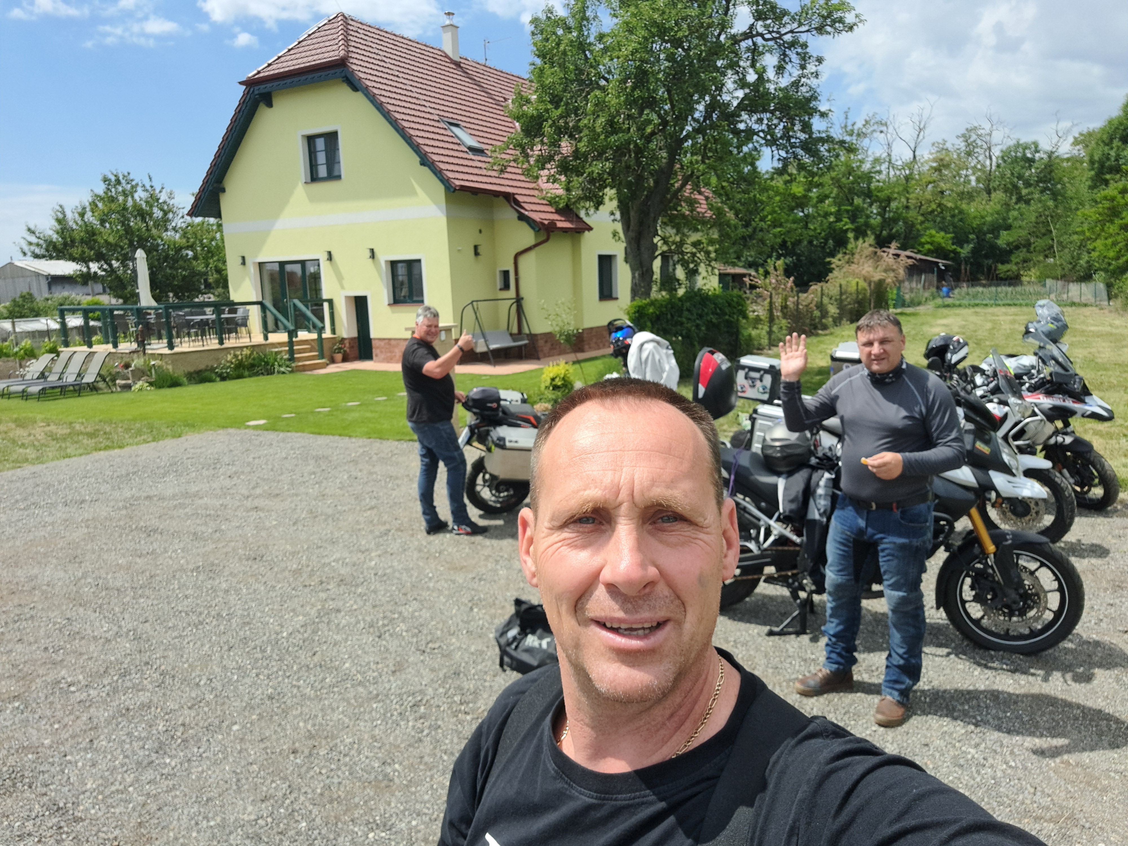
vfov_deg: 54.9
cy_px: 423
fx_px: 815
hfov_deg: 69.4
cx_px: 564
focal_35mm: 25
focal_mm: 3.72
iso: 50
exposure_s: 1/907
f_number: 2.2
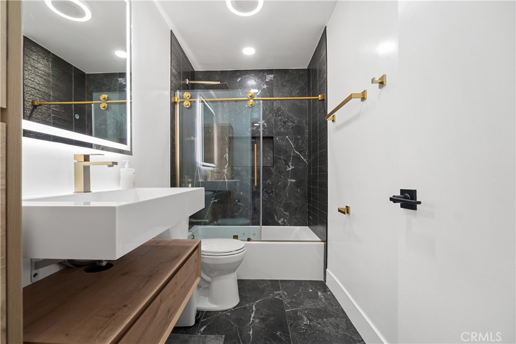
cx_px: 258
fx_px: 215
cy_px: 172
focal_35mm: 15
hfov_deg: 100.4
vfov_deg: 77.3
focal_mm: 10
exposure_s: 1/15
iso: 320
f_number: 7.1
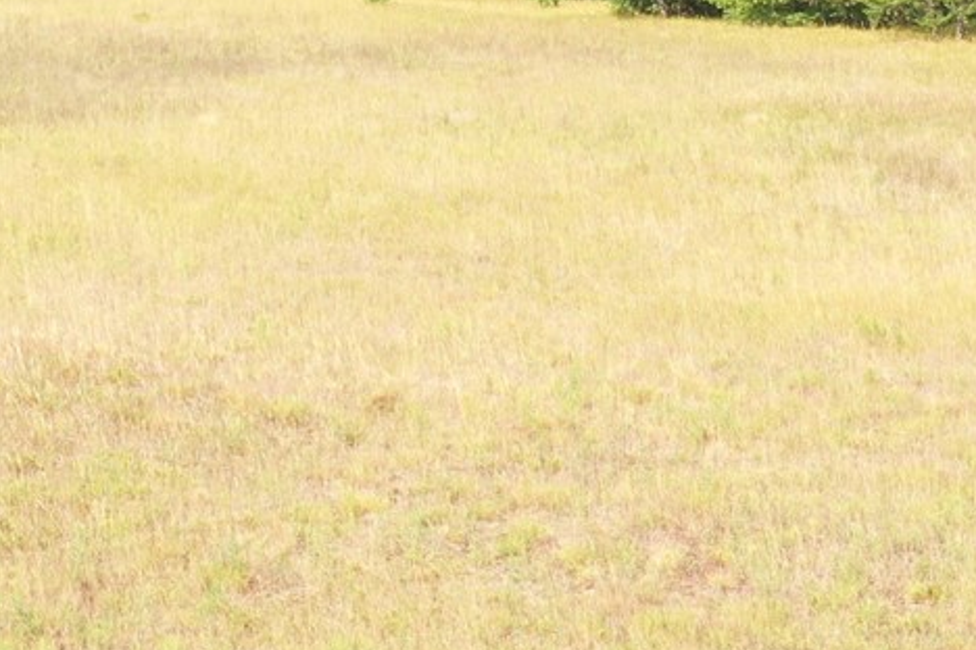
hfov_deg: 15.8
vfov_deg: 10.3
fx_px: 3524
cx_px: 492
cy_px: -198
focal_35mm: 130
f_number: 6.3
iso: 100
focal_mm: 10.26
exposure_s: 1/120
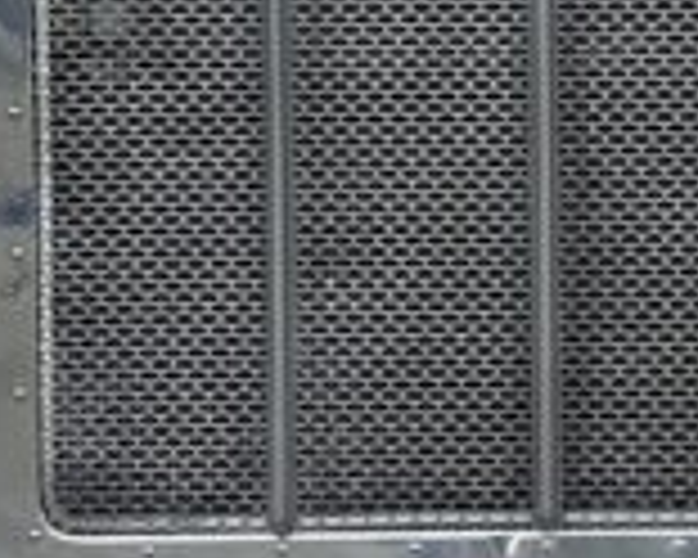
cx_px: 585
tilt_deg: -1.5
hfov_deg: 16.4
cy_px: 36
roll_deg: +1.4
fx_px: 2396
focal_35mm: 116
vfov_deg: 13.2
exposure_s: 1/4762
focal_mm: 6.86
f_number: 1.78
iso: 80
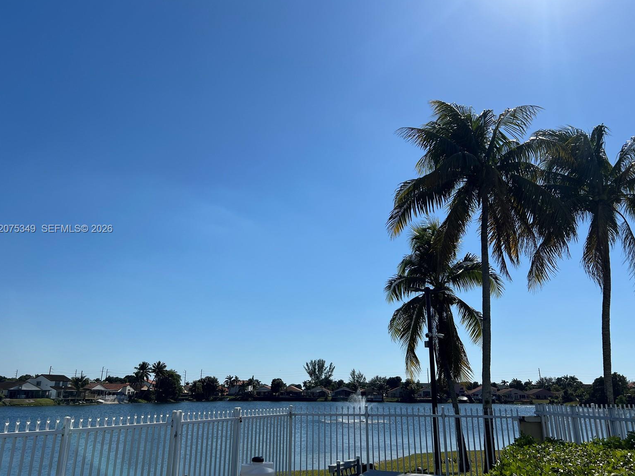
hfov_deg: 65.3
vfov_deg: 51.3
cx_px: 314
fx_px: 495
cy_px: 229
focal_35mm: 27
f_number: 1.5
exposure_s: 1/8696
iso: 50
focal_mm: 5.7
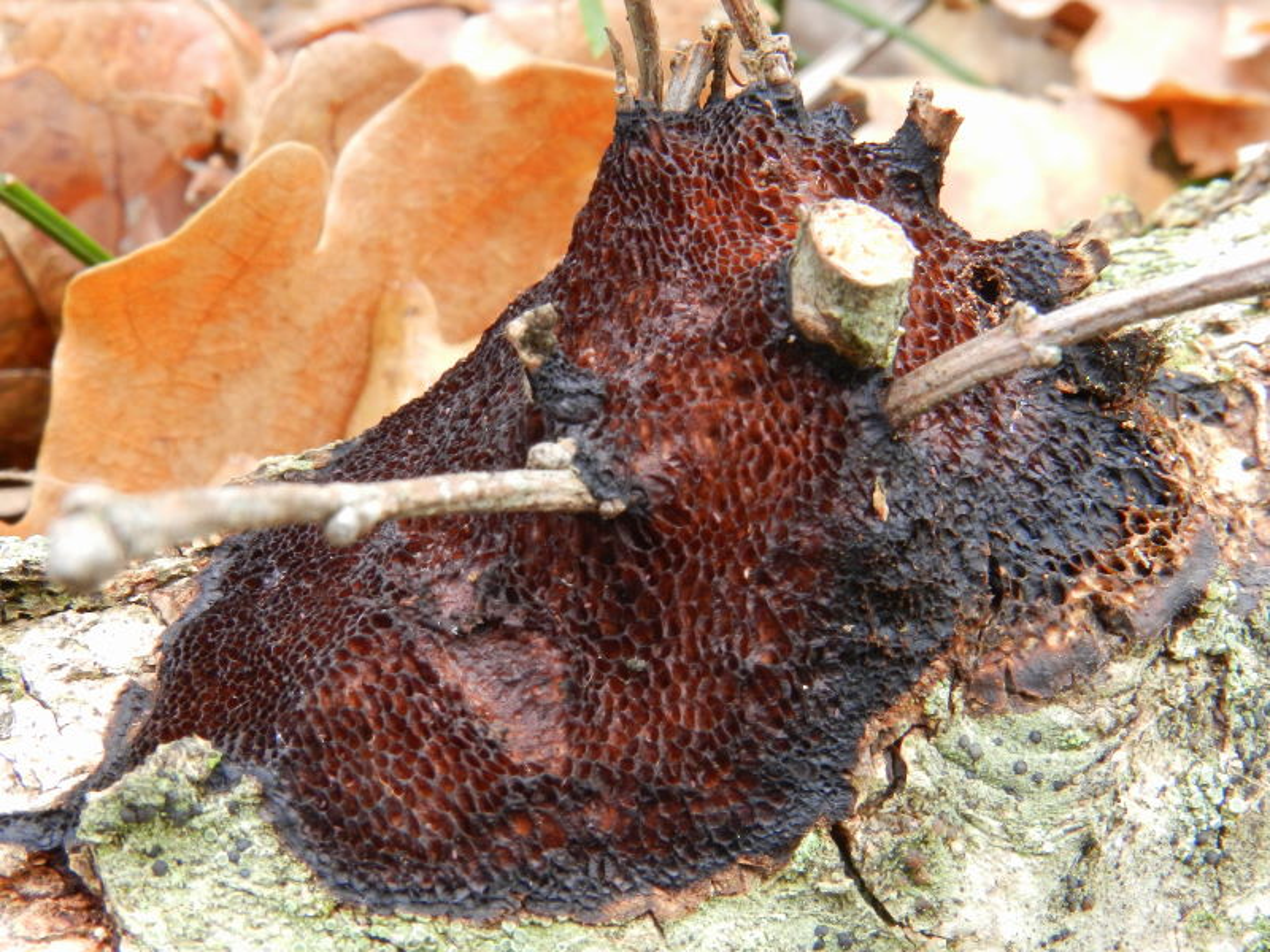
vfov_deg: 21.6
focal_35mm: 68
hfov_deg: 28.6
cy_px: 476
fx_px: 2495
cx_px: 635
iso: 400
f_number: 8
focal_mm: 12.1
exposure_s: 1/5
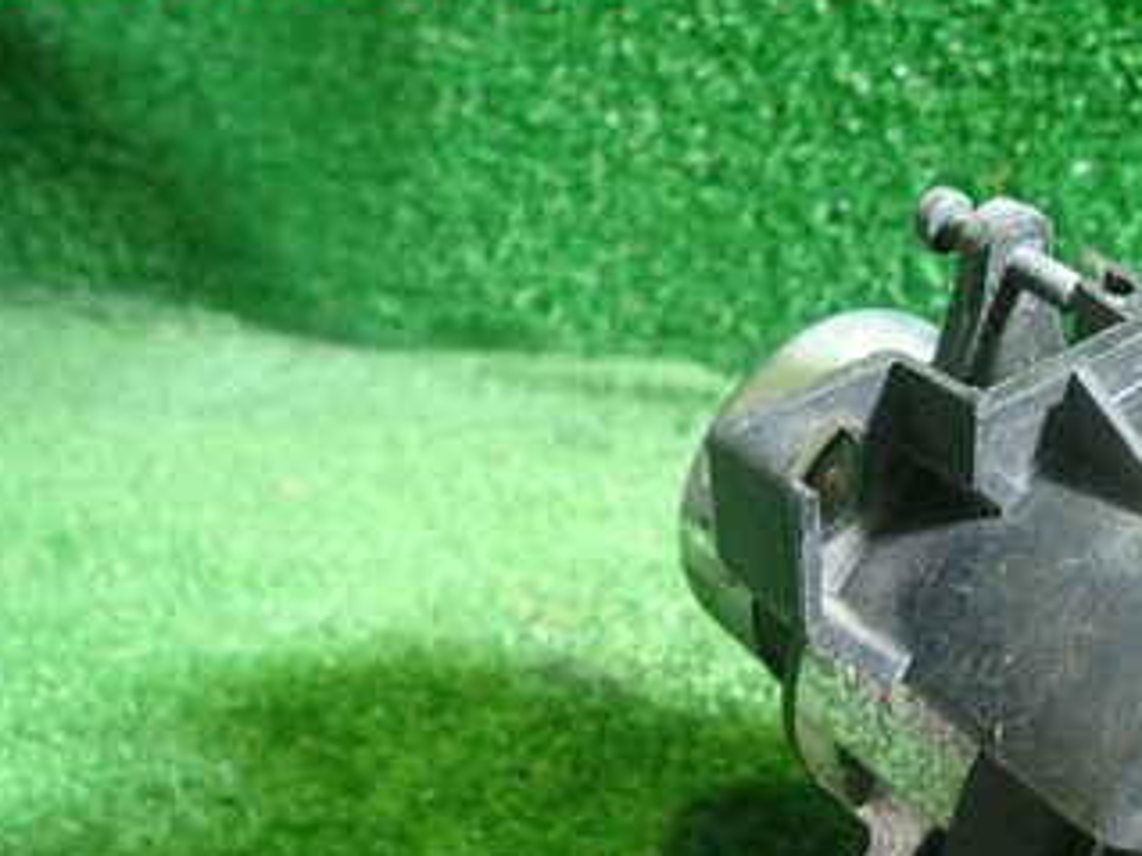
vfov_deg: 30.0
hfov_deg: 37.5
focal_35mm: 47
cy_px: 706
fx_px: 1550
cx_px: 1049
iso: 400
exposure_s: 1/30
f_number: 2
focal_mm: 4.5
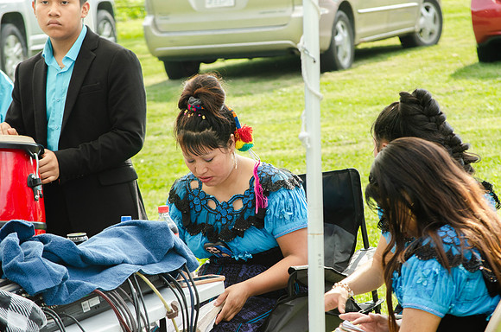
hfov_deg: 14.0
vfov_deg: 9.3
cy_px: 166
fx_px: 2041
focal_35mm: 147
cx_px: 250
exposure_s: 1/200
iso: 200
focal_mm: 98
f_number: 7.1
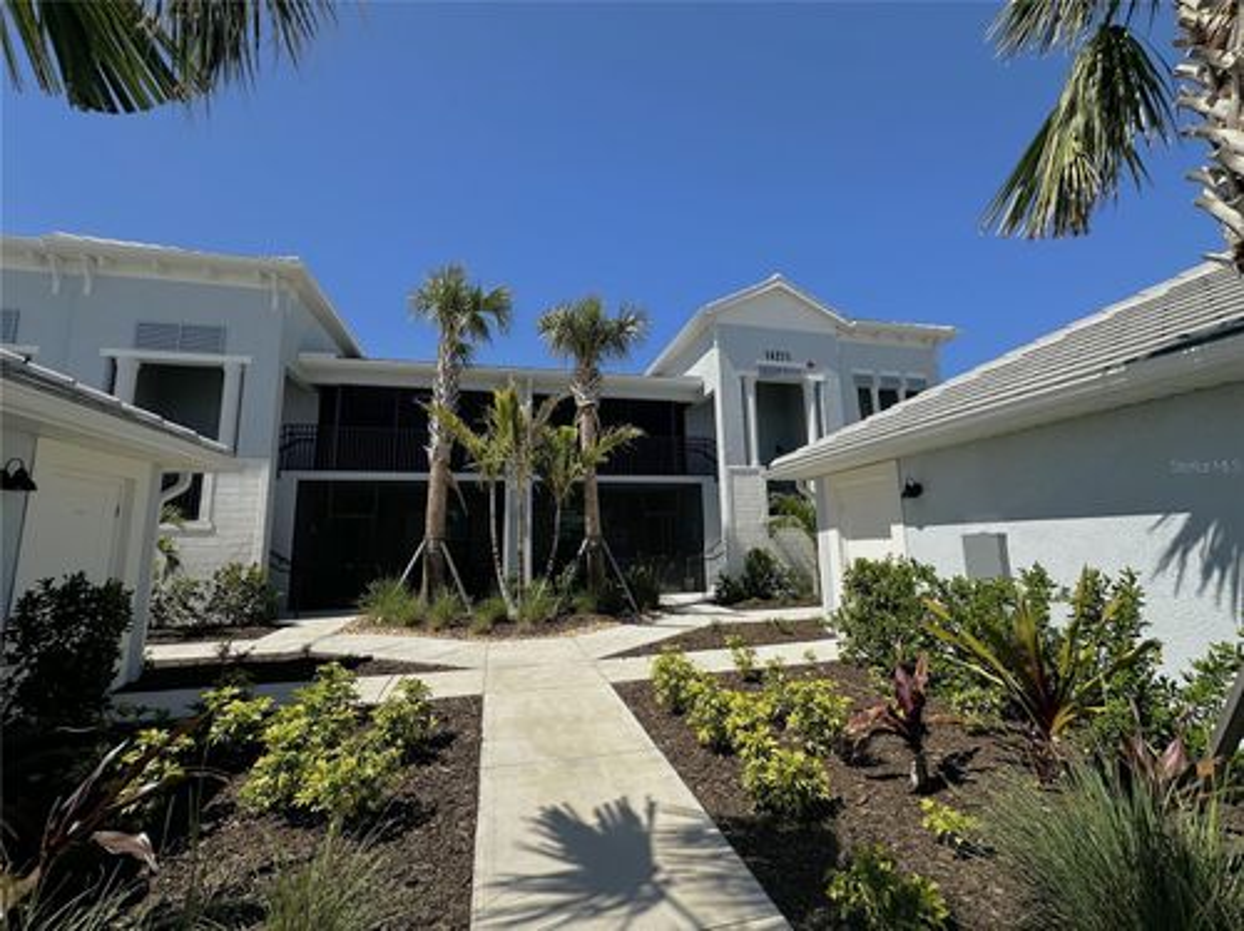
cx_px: 622
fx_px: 503
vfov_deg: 85.6
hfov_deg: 102.1
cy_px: 466
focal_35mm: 14
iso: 40
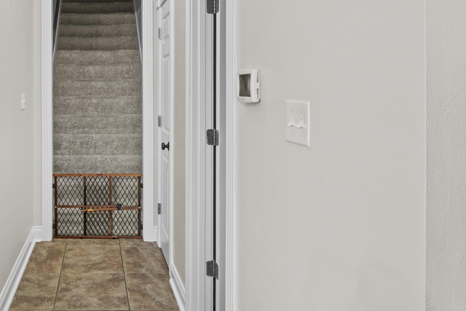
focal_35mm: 28
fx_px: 362
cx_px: 98
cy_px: 95
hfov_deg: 60.6
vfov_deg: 45.5
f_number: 8
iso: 400
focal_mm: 10
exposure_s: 1.3
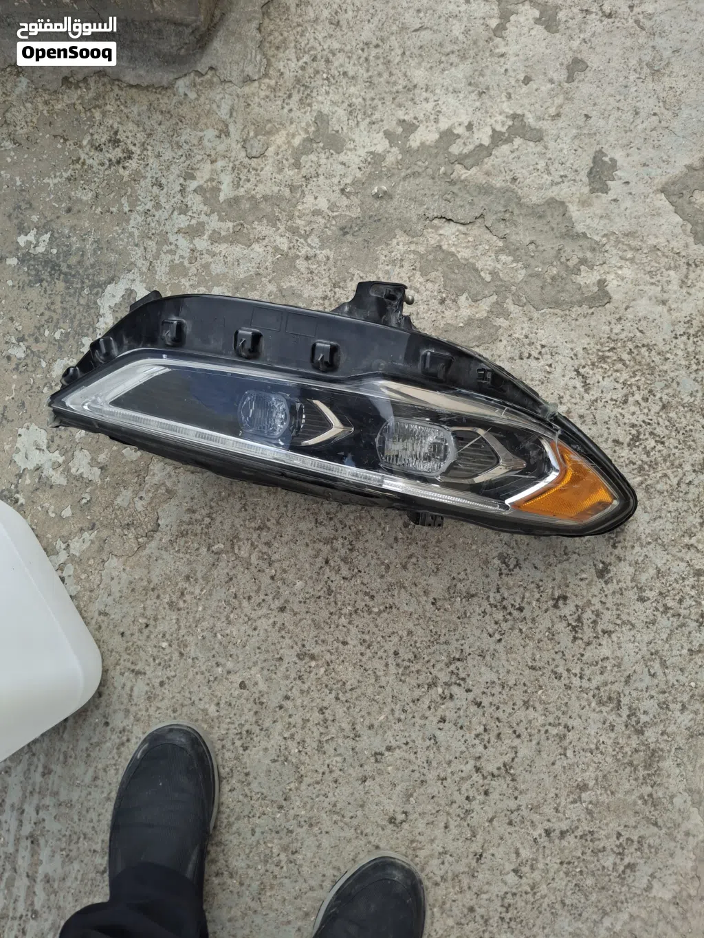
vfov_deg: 69.4
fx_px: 678
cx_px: 352
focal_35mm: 25
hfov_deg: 54.9
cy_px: 469
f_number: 1.8
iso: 32
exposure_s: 1/530
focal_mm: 4.69
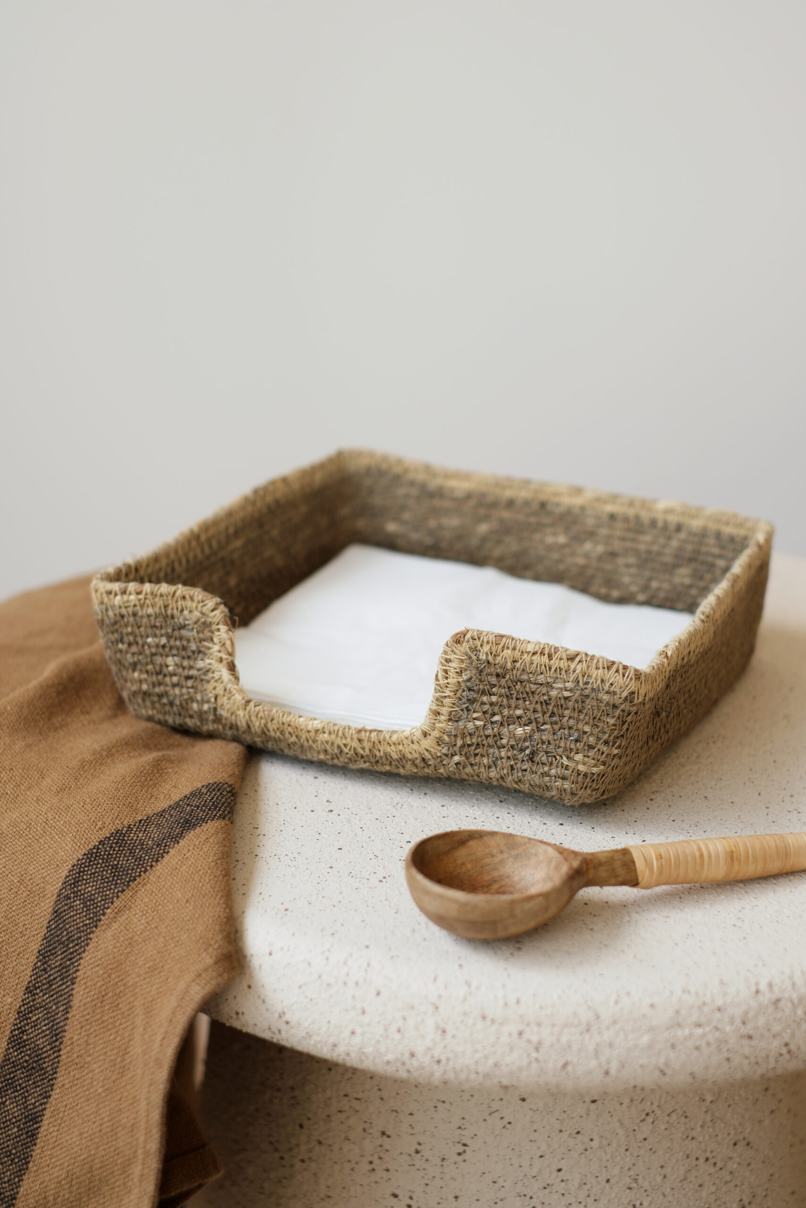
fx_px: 1309
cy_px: 604
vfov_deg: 49.6
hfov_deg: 34.2
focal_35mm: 39
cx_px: 403
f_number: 4
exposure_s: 1/40
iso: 200
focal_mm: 26
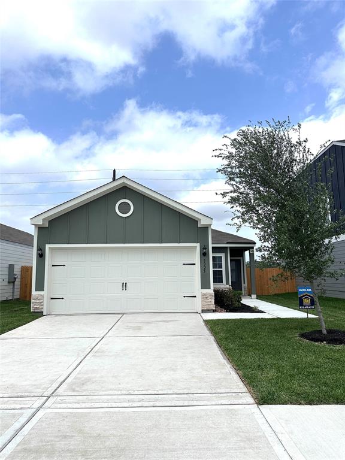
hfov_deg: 56.8
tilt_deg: +8.2
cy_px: 230
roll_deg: +0.6
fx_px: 319
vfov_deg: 71.6
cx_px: 172
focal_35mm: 24
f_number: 1.78
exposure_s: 1/10753
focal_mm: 6.86
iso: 80
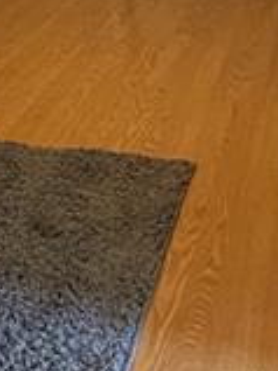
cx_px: -220
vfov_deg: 19.0
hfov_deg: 14.5
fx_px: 965
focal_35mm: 90
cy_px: -196
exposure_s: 1/60
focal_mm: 2.22
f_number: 2.2
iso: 320
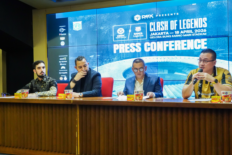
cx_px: 118
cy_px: 75
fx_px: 342
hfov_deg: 37.5
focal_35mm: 53
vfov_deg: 25.5
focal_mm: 49
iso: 10000
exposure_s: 1/50
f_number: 6.3
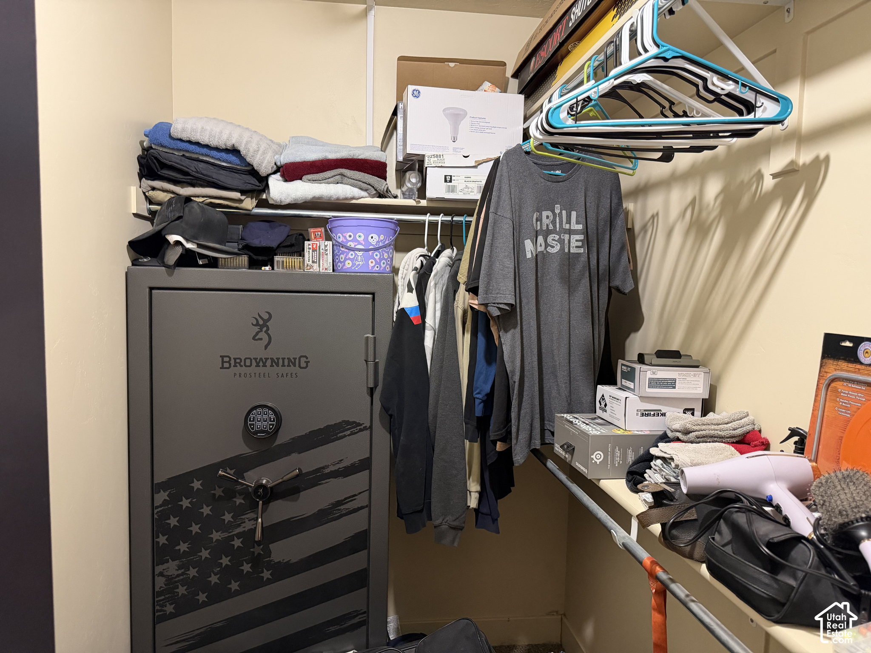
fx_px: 604
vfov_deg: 56.8
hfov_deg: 71.6
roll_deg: -0.4
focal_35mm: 24
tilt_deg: -5.1
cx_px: 436
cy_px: 326
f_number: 1.78
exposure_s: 1/60
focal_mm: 6.76
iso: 500
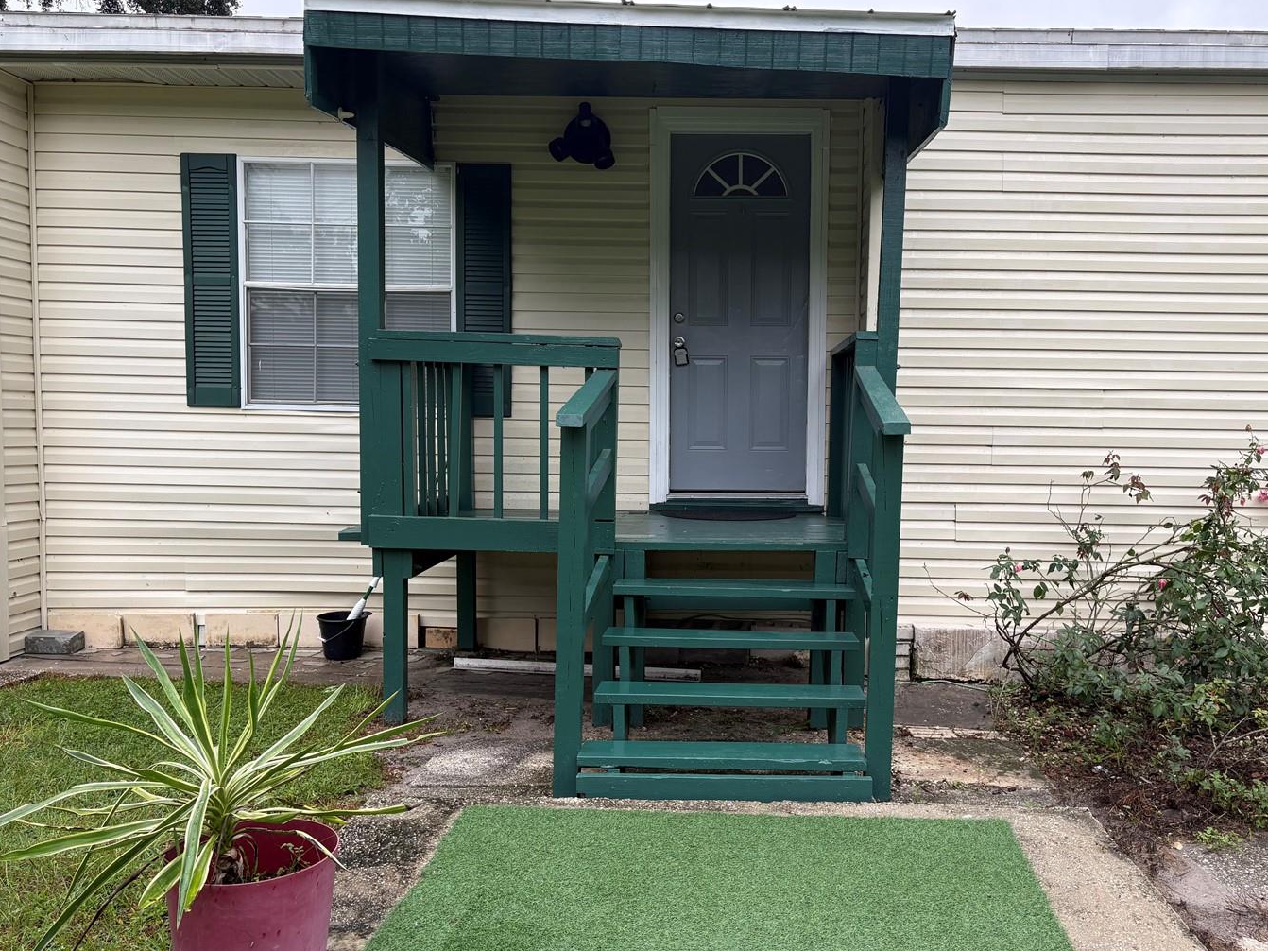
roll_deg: -0.4
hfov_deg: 58.2
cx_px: 712
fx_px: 1135
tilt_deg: -4.0
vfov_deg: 45.4
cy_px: 487
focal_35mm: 31
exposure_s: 1/174
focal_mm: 5.96
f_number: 1.6
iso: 40
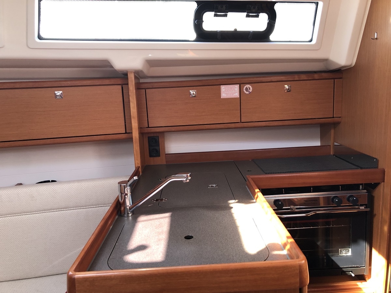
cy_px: 146
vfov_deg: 49.7
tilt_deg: -8.4
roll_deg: +1.9
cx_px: 196
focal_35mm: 28
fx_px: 316
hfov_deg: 63.4
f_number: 1.8
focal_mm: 4
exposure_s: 1/30
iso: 32
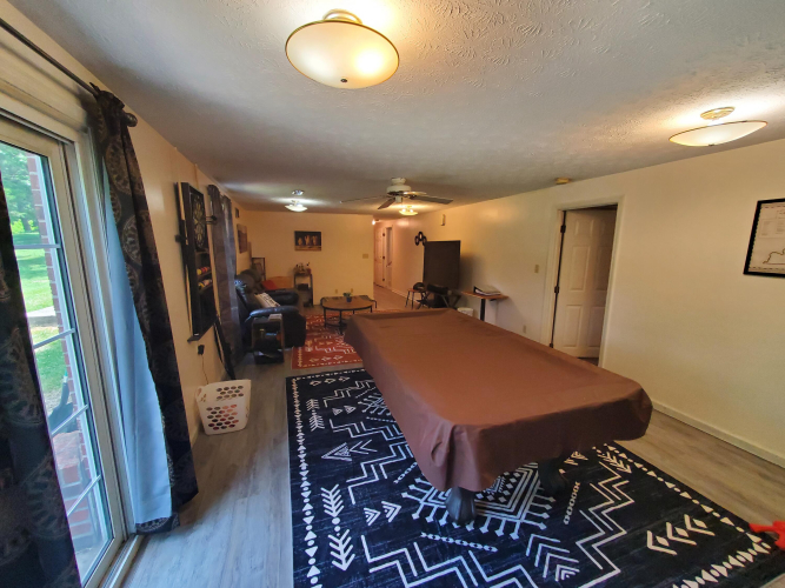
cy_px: 294
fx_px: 295
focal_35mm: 13
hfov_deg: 106.2
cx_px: 392
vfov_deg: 89.9
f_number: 2.2
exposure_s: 1/60
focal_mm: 1.8
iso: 400
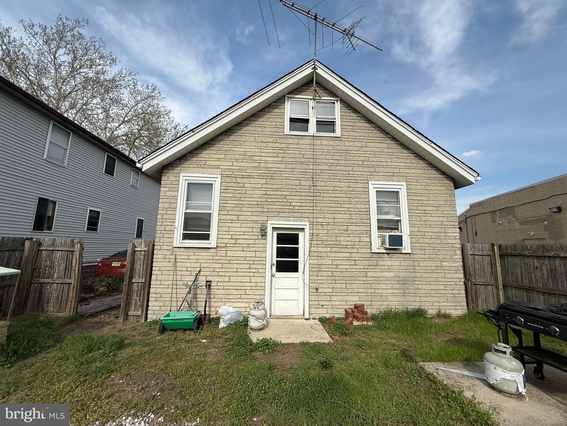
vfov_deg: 85.7
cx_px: 284
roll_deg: -0.5
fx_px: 229
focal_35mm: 14
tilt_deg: +6.5
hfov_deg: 102.1
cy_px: 213
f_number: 2.2
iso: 50
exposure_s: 1/2410
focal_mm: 2.22
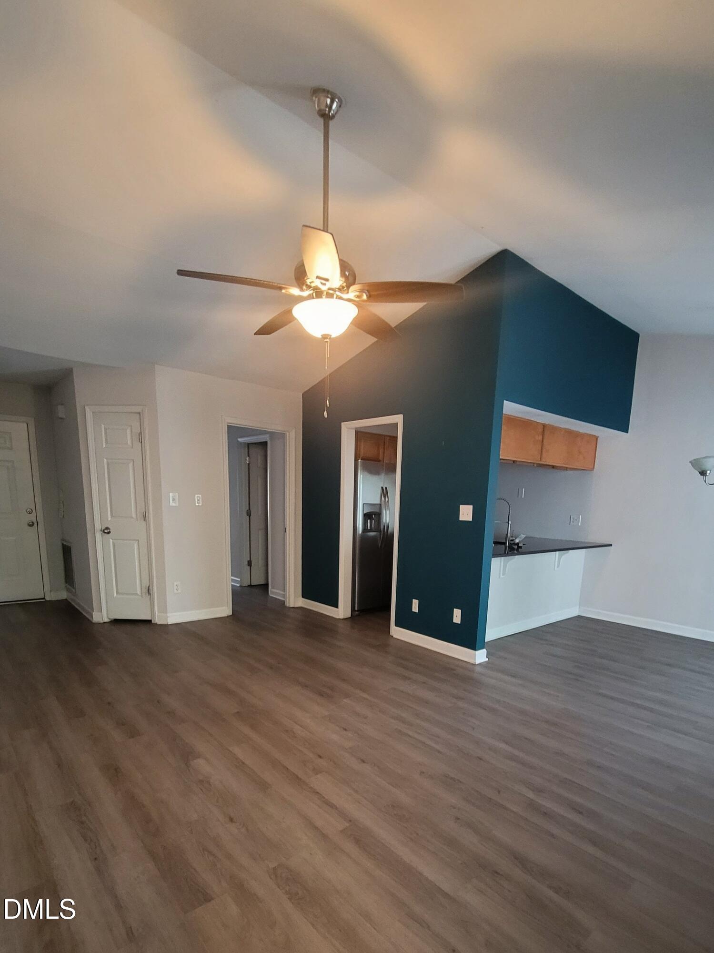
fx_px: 358
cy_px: 476
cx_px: 357
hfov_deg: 89.9
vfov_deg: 106.2
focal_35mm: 13
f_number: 2.2
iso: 640
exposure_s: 1/24
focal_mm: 2.2
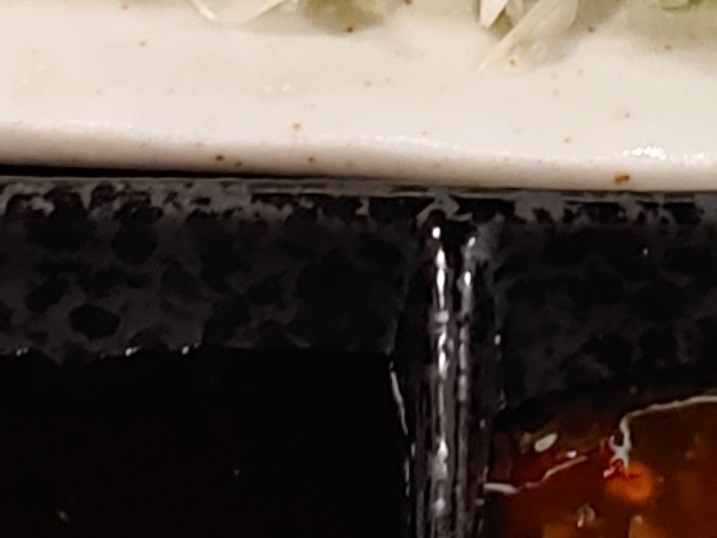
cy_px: -285
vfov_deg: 7.9
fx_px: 3833
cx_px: 635
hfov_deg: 10.6
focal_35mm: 185
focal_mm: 4.23
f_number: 1.5
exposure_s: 1/24
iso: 250
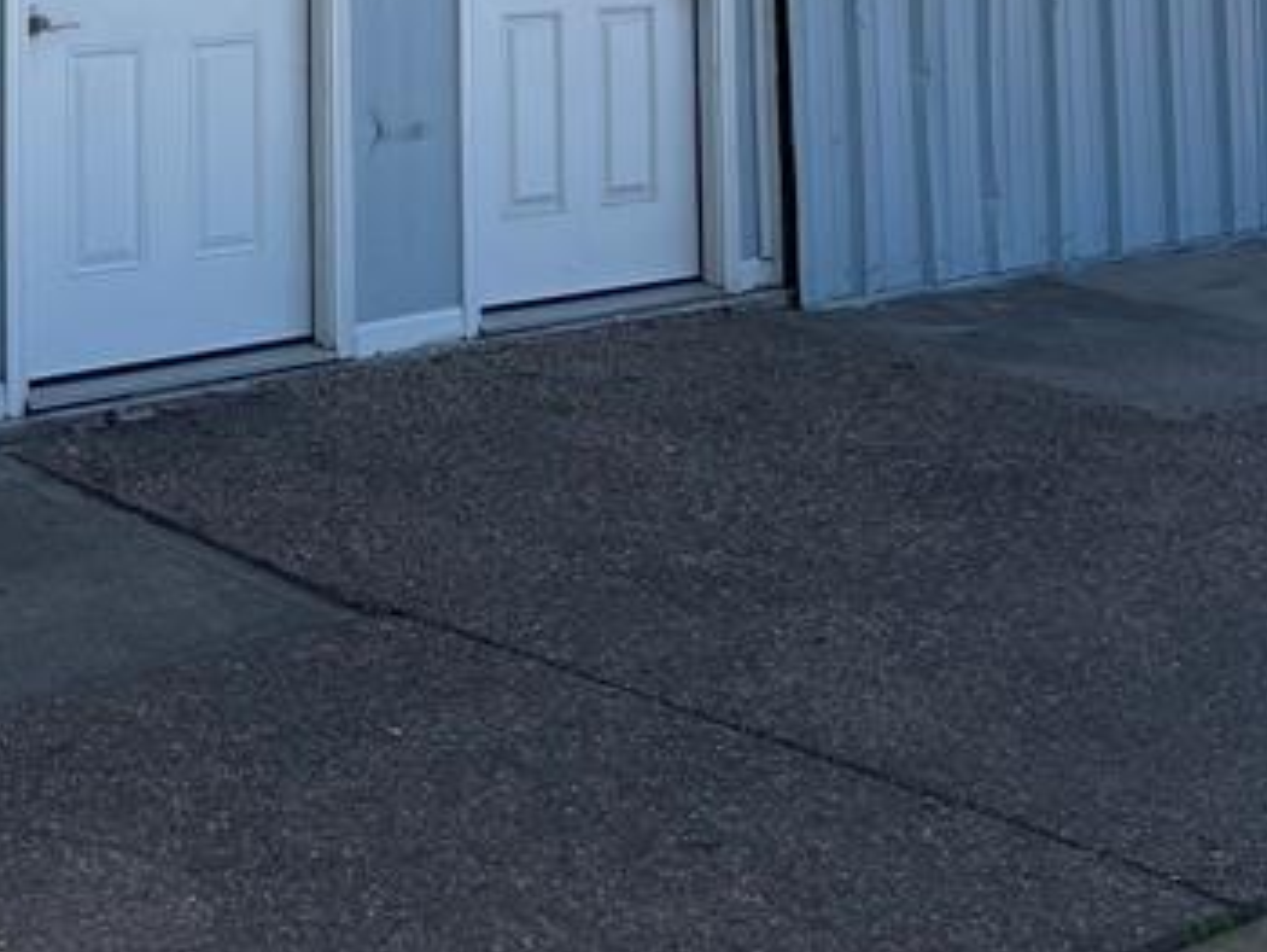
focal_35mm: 76
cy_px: -434
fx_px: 2784
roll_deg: -0.4
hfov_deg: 25.3
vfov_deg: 17.6
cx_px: 311
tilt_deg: +4.9
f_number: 1.6
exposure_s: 1/1852
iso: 32
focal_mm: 5.1
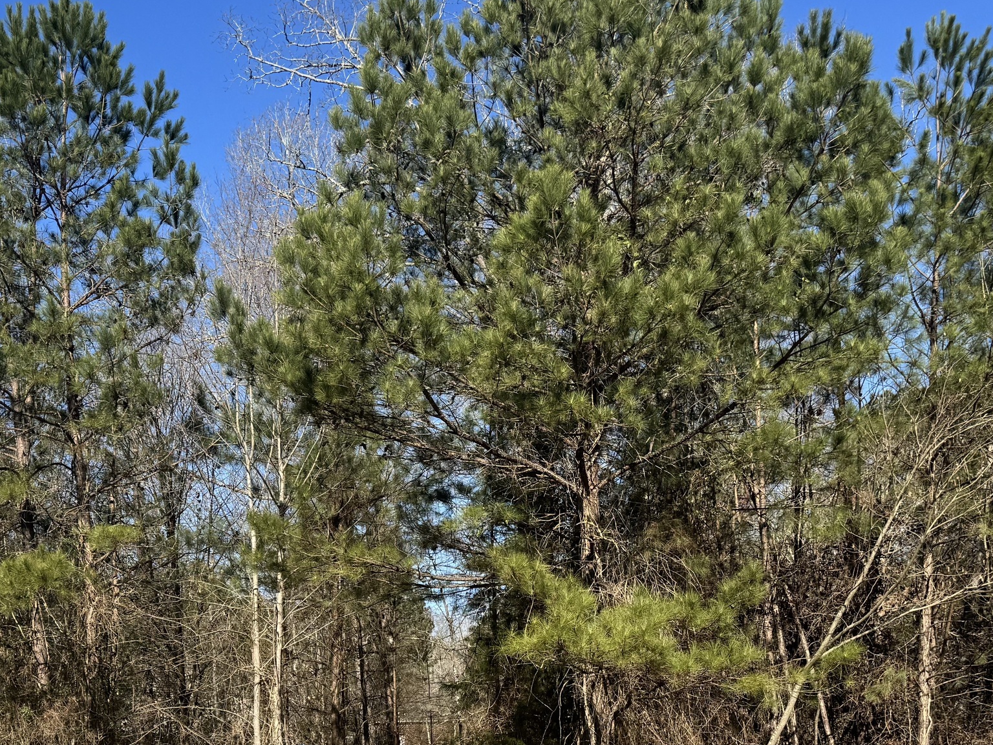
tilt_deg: -0.2
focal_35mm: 48
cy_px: 726
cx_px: 424
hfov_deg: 39.6
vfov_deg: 28.6
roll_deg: +0.1
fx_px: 1377
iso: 80
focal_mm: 6.76
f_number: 1.78
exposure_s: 1/3413
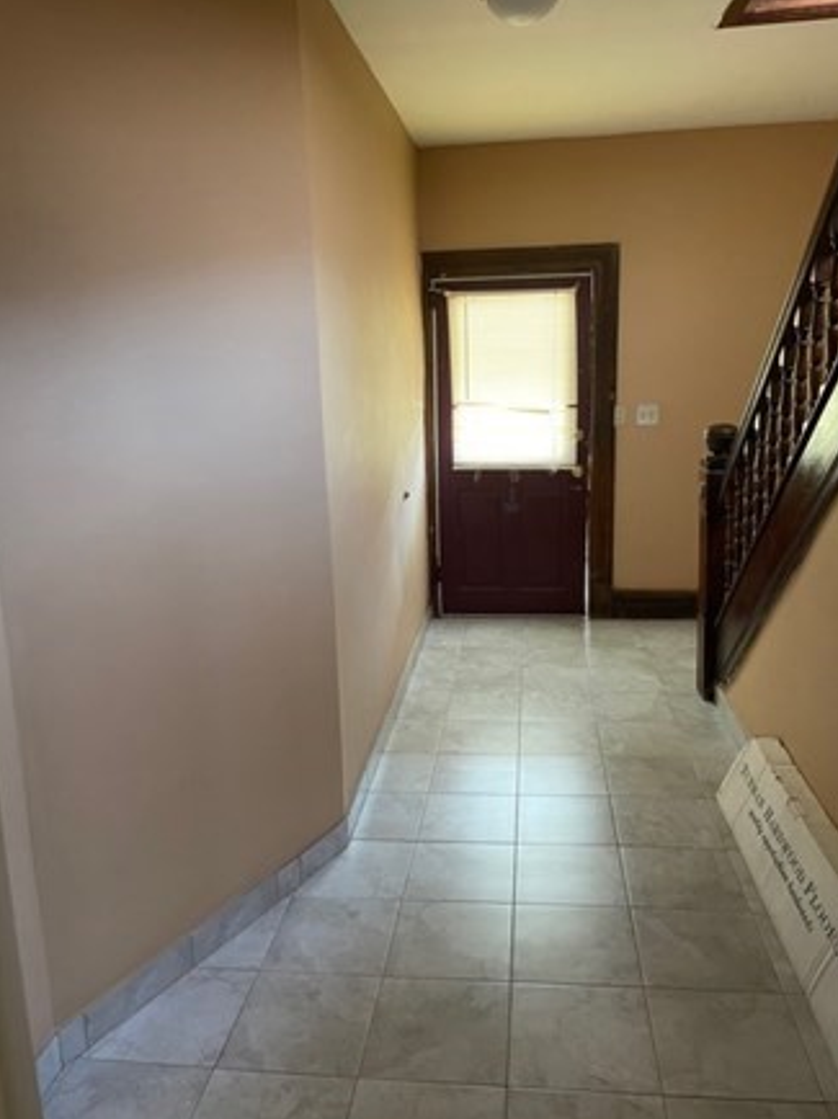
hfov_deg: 51.3
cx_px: 428
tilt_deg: -11.8
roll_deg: +3.0
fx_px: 872
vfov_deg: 65.3
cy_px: 567
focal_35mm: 27
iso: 250
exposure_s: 1/60
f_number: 1.6
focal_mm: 4.2
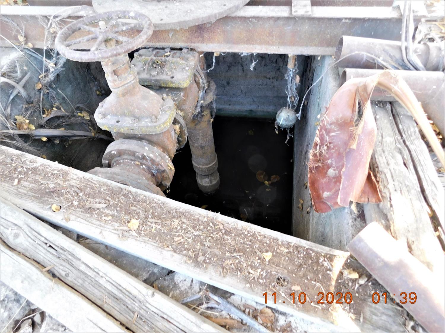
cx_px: 222
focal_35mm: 23
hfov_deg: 73.9
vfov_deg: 58.9
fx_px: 296
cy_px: 166
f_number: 3
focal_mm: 4
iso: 125
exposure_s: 1/30
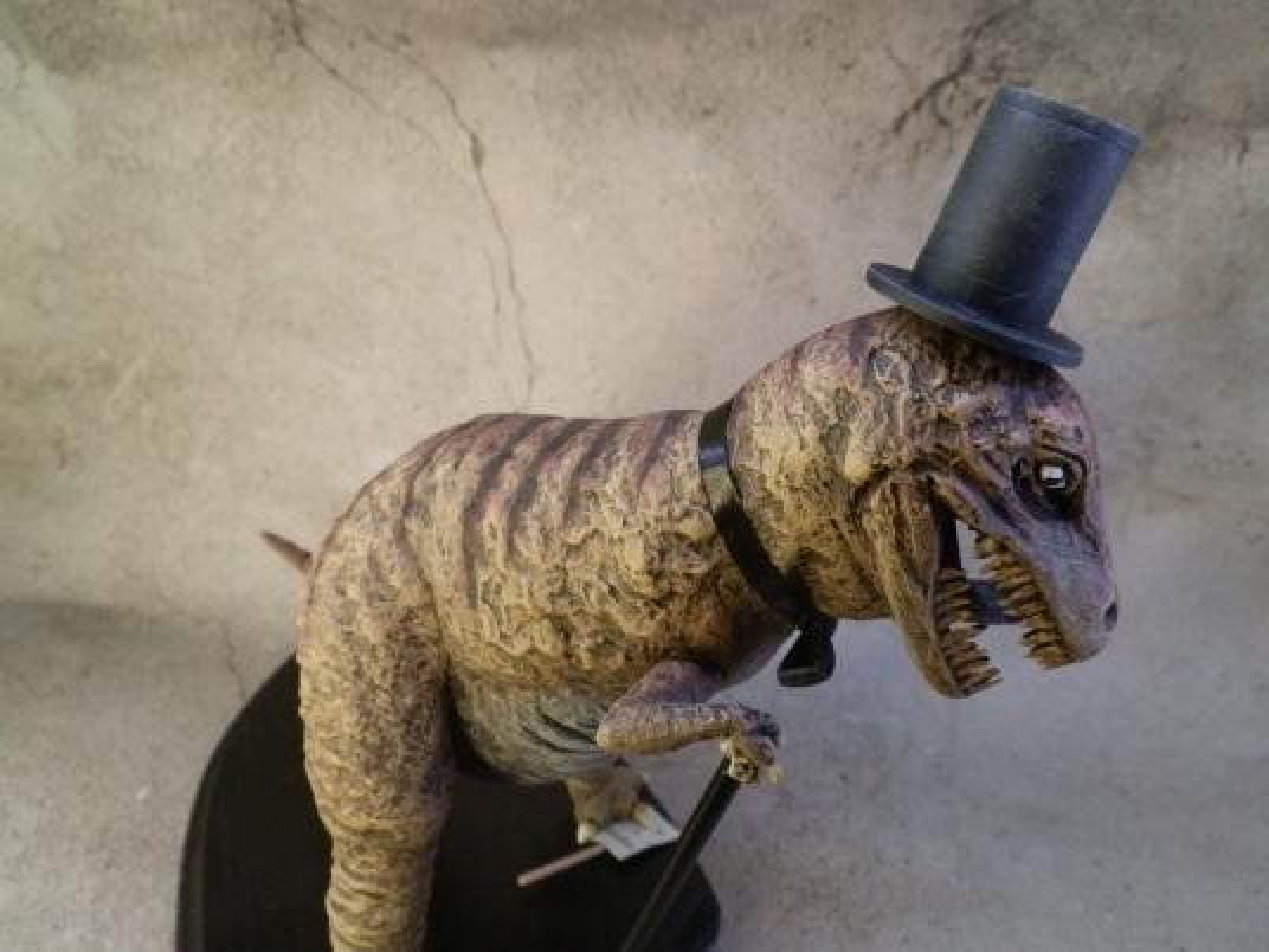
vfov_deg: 49.7
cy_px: 476
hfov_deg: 63.4
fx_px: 1026
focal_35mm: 28
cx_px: 634
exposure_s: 1/160
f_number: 3.1
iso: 400
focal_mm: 5
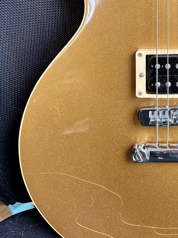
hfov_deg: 23.1
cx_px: 177
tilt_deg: -31.4
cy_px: 33
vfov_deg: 30.6
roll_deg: +0.3
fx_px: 418
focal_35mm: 61
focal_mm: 5.1
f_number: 1.6
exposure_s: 1/120
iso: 125
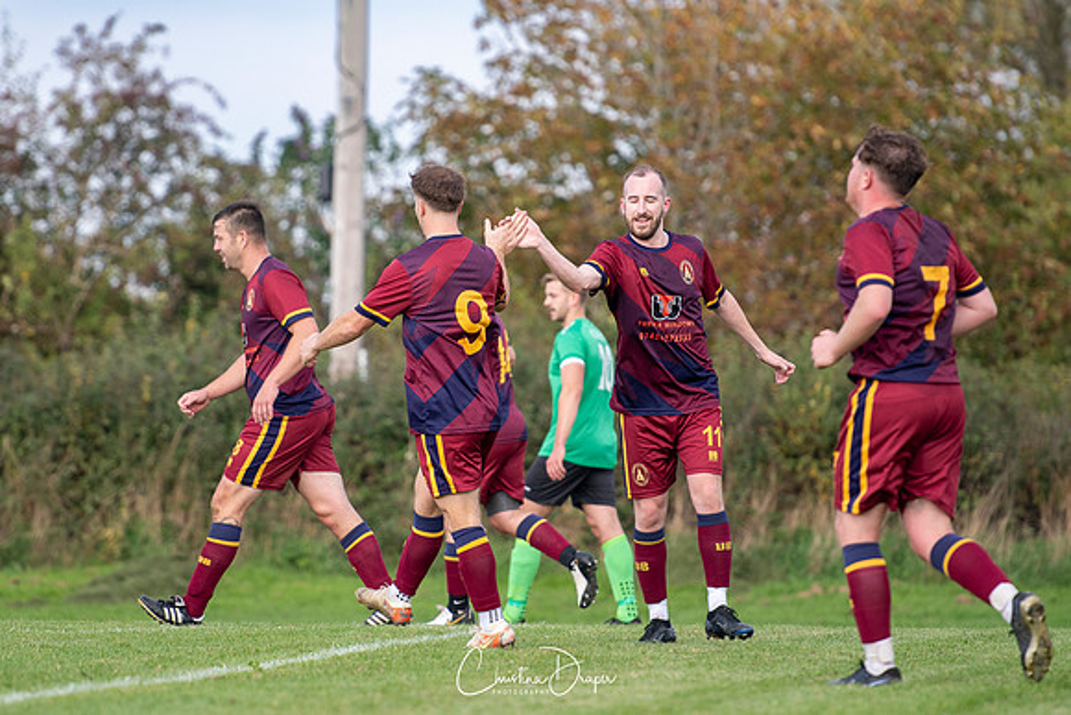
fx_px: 10130
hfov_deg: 6.1
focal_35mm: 340
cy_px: 309
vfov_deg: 4.0
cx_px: 463
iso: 320
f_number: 2.8
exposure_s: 1/2000
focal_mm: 200
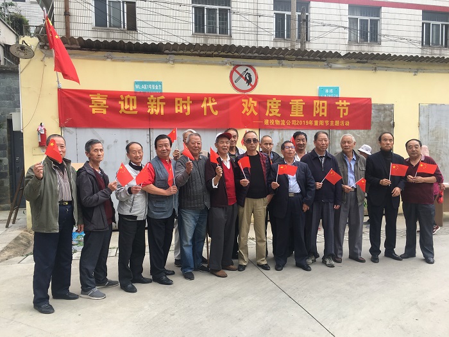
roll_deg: -0.3
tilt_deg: -2.4
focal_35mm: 29
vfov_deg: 48.2
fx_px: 376
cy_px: 168
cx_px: 224
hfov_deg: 61.7
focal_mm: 4.15
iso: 25
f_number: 2.2
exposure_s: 1/327
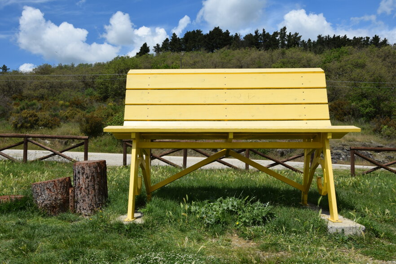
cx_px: 198
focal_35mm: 36
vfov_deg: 36.9
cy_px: 132
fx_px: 396
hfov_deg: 53.1
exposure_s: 1/400
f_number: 10
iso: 200
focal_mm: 24
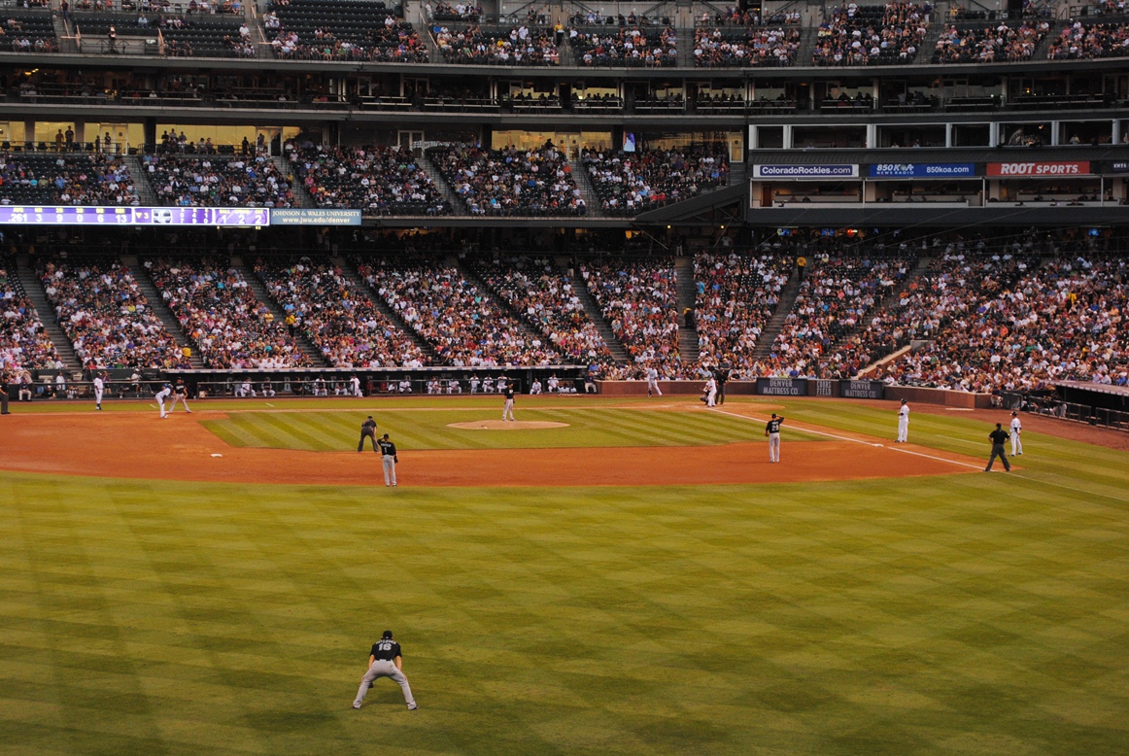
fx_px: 2591
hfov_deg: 24.6
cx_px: 564
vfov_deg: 16.6
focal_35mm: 82
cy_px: 378
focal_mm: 55
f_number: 7.1
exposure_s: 1/100
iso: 400
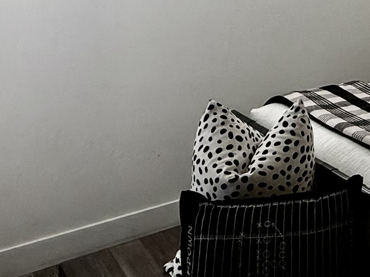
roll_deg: +0.7
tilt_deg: +5.5
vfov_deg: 21.3
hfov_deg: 25.7
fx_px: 630
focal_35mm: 59
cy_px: -125
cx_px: 533
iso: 64
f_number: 2.2
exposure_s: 1/128
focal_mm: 2.22
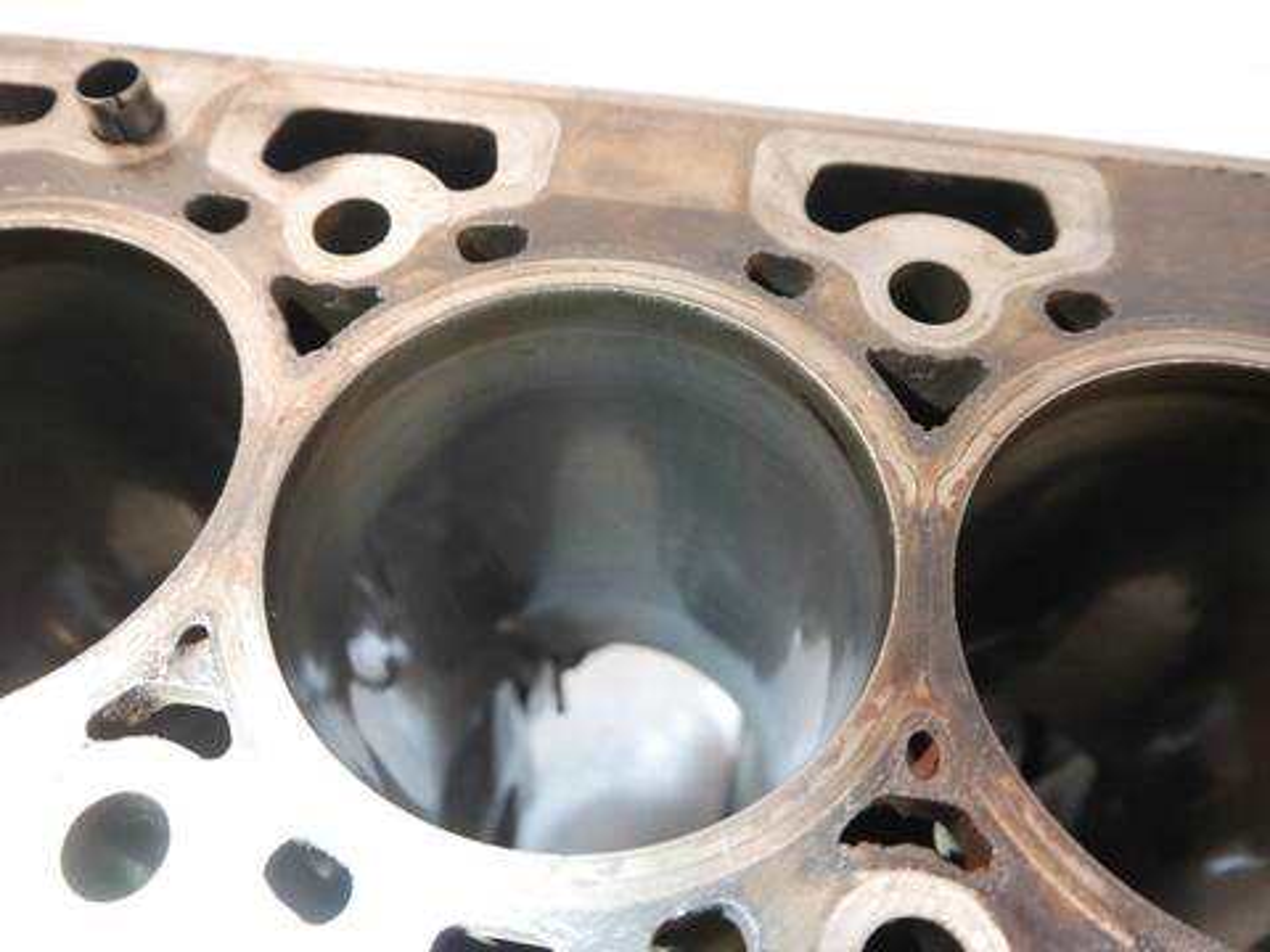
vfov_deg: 46.8
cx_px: 635
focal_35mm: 30
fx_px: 1101
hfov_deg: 60.0
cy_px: 476
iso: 2000
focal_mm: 15
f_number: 3.5
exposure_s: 1/60
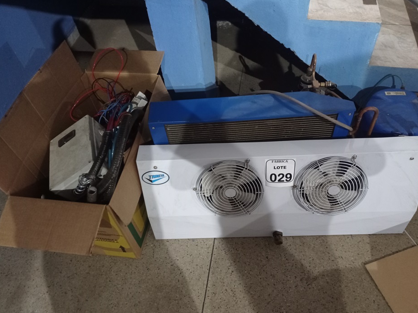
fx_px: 374
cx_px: 221
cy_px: 164
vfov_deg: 45.4
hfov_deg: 58.4
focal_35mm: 31
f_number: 1.79
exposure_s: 1/15
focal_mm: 4.7
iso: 840
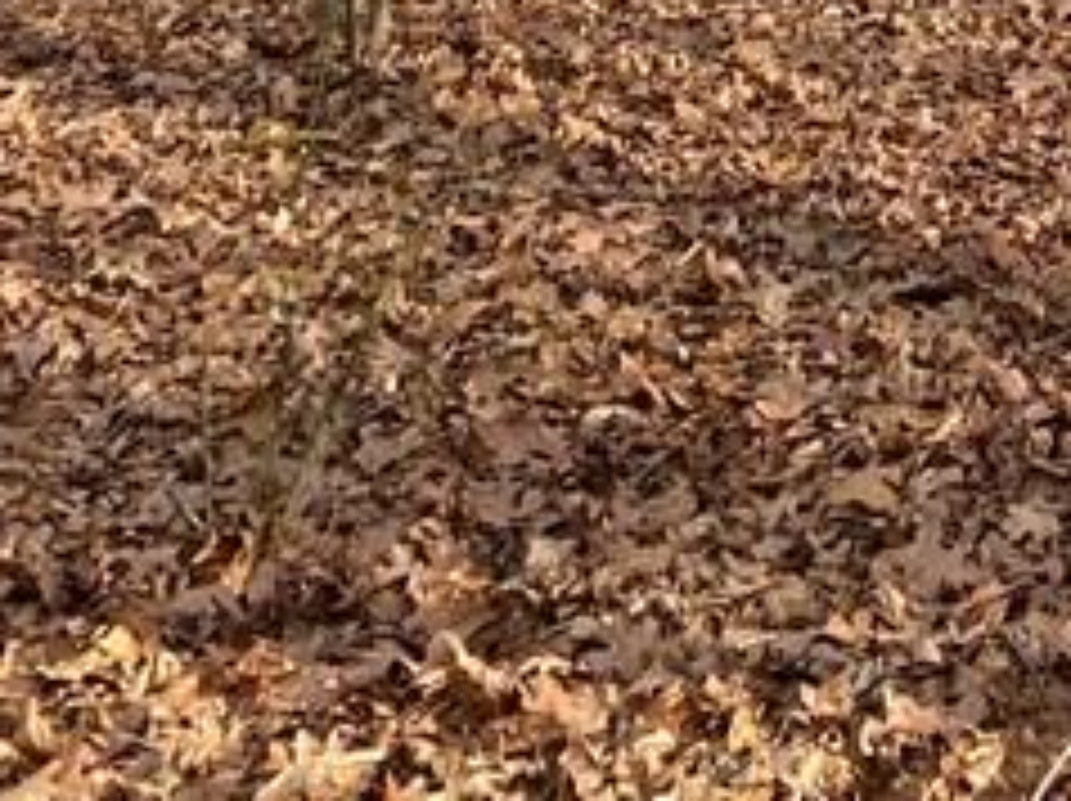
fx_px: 3462
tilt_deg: -2.3
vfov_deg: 11.9
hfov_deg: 16.2
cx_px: 1548
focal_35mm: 112
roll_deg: -2.6
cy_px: -778
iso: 32
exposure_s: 1/549
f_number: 1.8
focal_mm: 4.25
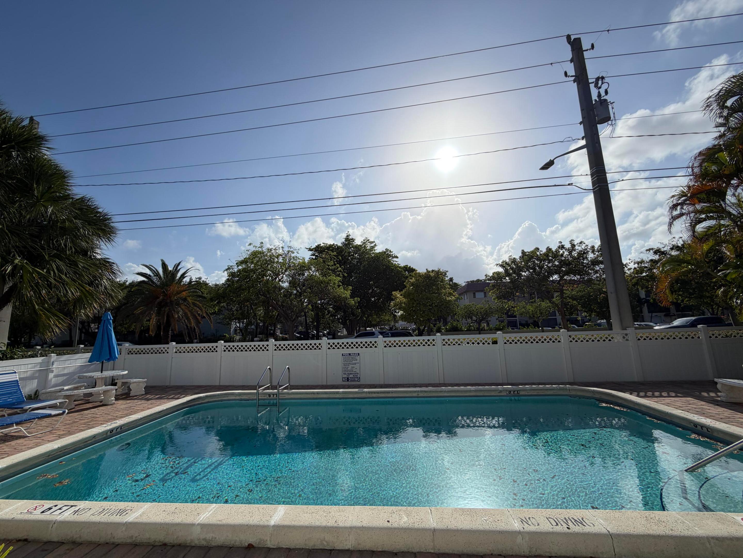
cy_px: 279
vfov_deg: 85.7
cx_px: 372
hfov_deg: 102.1
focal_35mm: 14
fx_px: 300
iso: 20
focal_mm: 2.22
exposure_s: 1/2611
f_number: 2.2
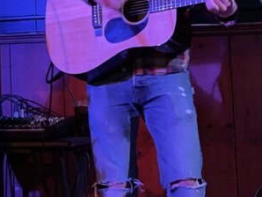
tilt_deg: +5.5
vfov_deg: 7.7
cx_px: -10
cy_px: -13
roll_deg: +2.0
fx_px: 1462
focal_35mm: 193
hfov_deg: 10.1
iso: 400
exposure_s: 1/20
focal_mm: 7.5
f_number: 2.2
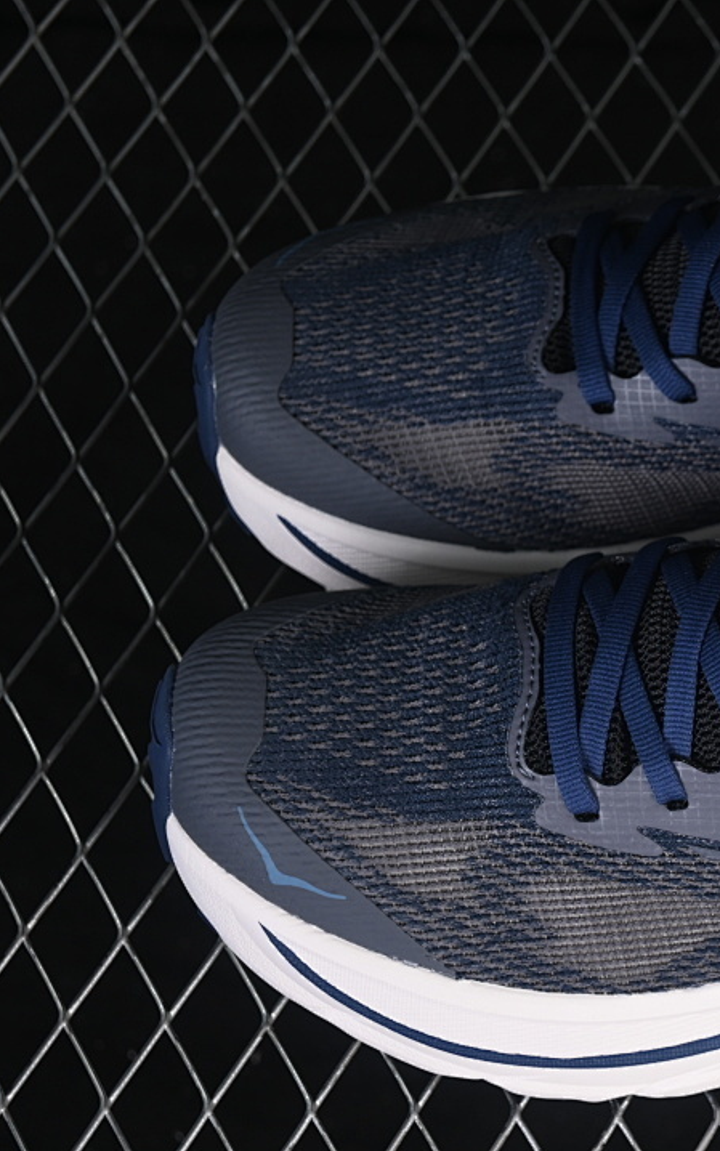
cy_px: 576
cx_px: 824
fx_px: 3609
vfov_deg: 18.1
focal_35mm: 115
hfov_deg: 11.2
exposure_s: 1/60
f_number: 6.3
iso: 160
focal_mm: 50
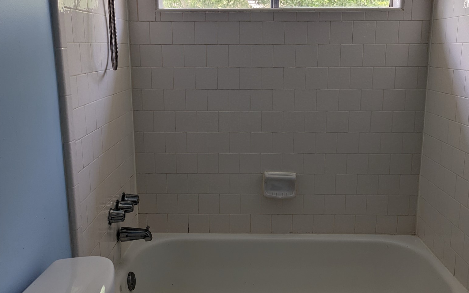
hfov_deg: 56.7
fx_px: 435
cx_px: 234
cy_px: 129
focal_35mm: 34
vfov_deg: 37.2
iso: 30
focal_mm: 6.81
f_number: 1.85
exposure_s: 1/118
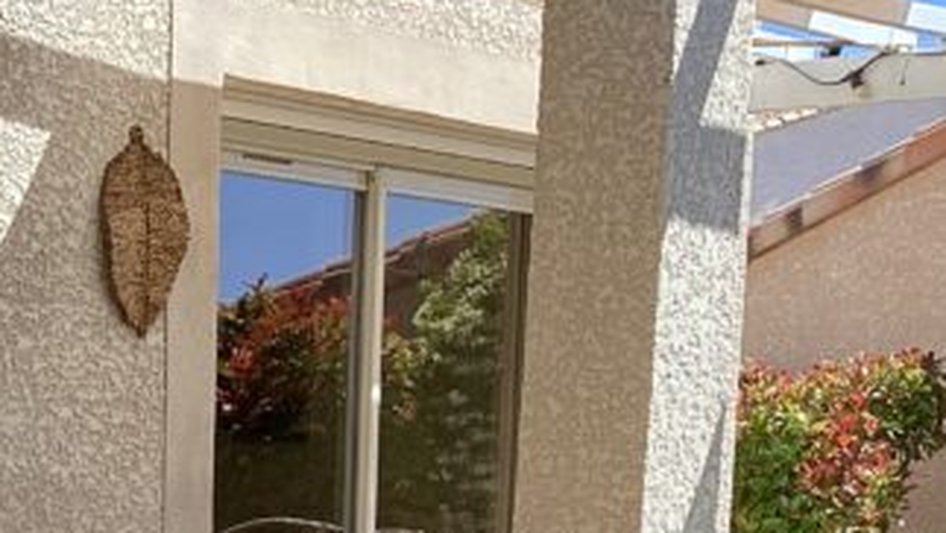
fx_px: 2685
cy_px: 999
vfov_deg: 10.6
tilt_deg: -12.5
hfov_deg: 19.8
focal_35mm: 107
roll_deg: -1.4
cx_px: 182
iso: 25
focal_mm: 3.3
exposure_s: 1/582
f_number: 2.4
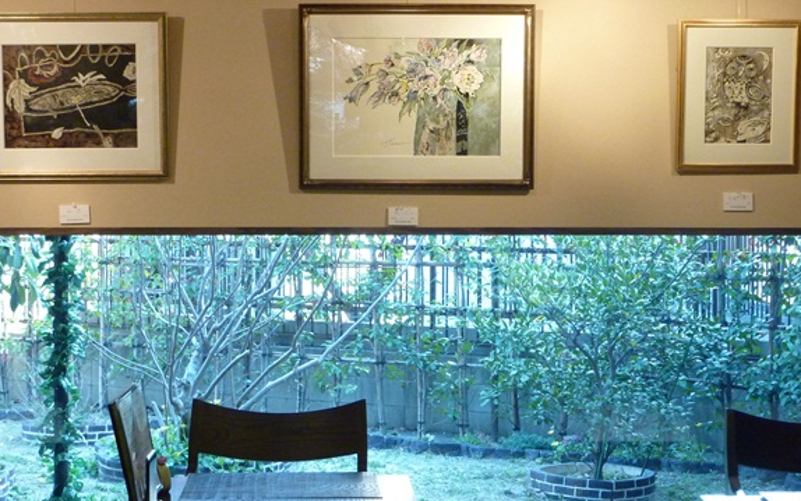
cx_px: 409
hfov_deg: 30.6
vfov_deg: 19.4
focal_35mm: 67
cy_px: 244
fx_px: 1463
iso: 400
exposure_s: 1/30
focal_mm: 9.1
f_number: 3.9
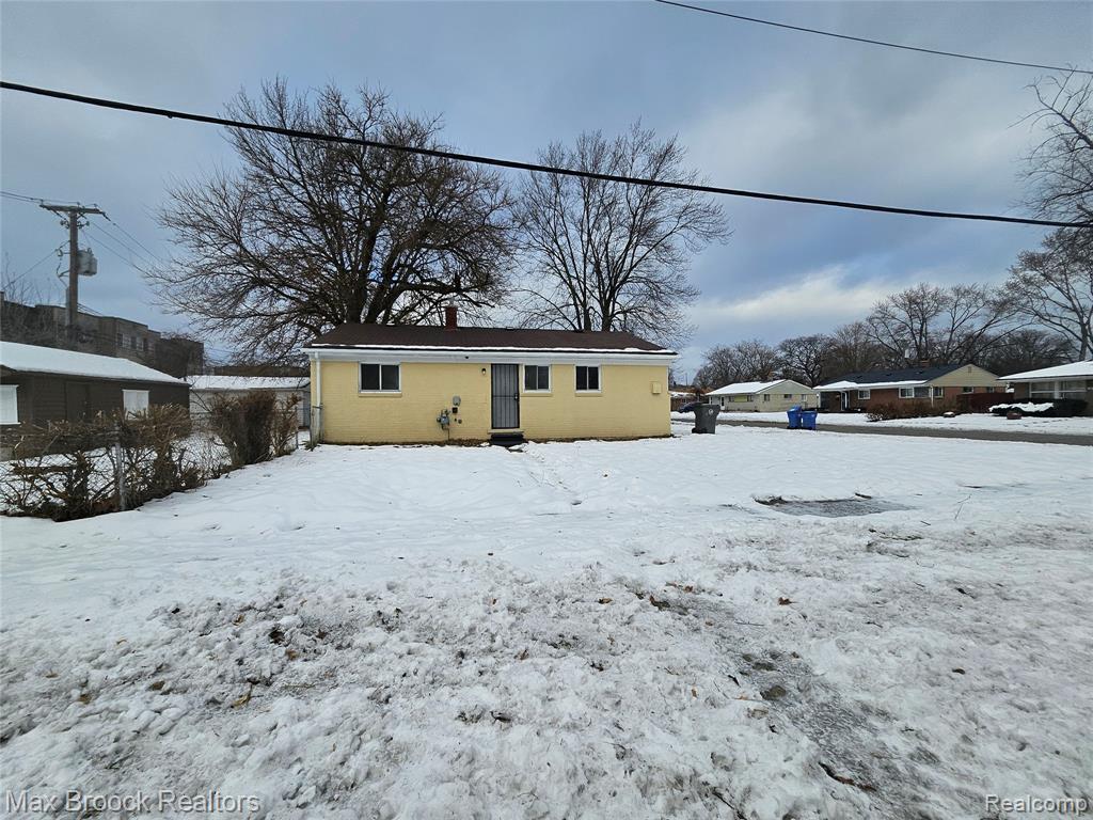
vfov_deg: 89.9
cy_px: 410
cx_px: 546
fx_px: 410
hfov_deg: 106.2
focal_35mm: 13
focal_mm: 1.7
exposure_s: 1/1033
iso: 32
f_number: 2.2
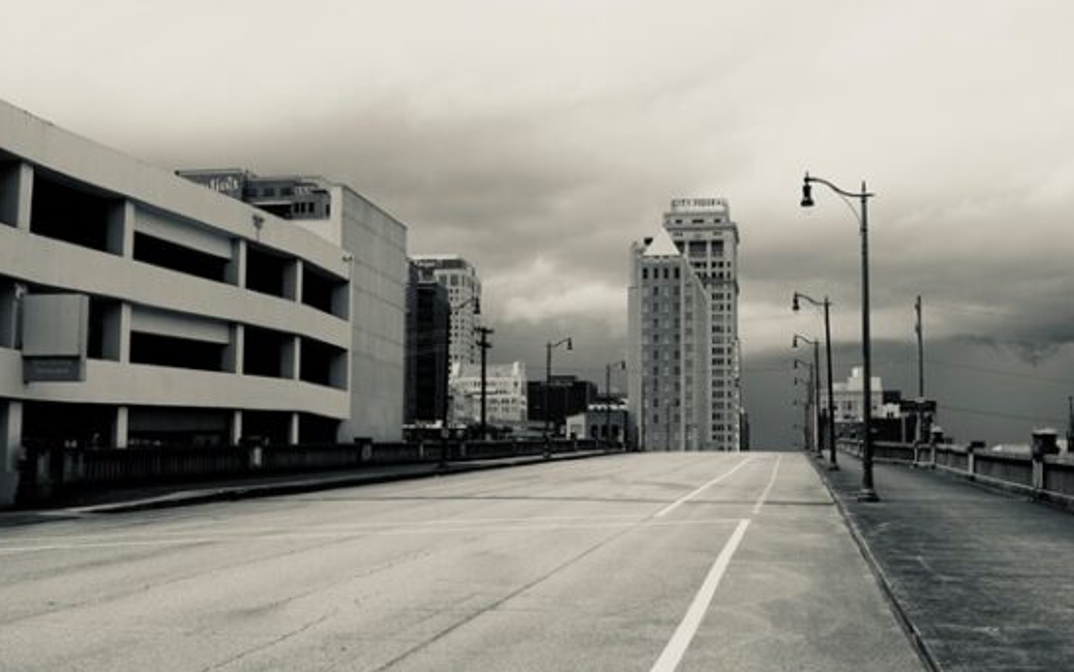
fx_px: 1377
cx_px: 535
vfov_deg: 27.5
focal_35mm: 47
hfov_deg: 42.6
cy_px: 330
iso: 400
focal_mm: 28
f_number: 8
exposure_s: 1/1250
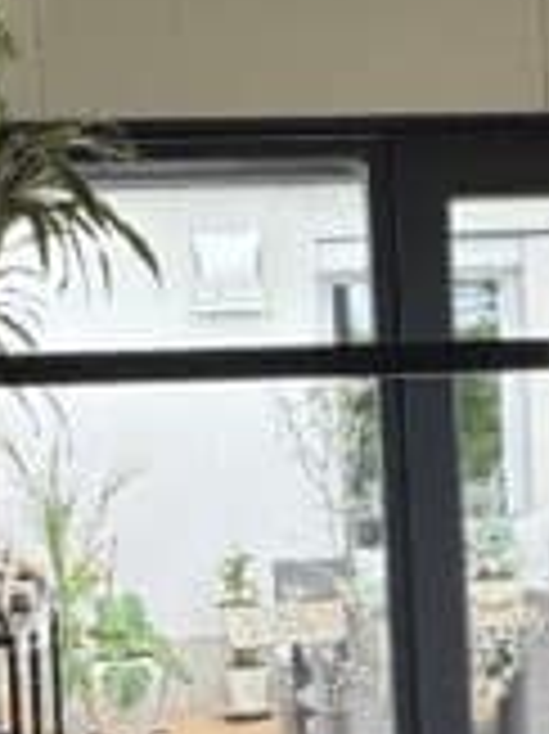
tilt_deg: -4.8
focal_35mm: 88
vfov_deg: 22.0
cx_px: 477
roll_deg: +3.0
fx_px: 1863
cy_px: 576
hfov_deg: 16.6
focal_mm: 2.22
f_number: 2.2
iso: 64
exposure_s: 1/99
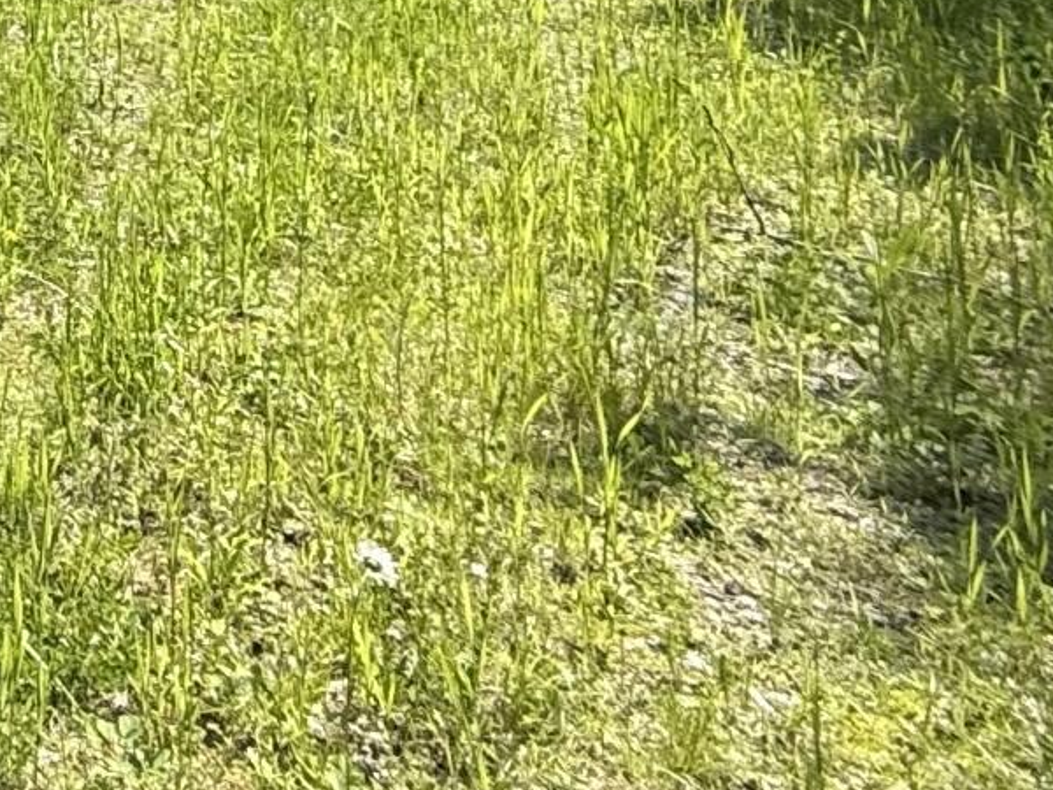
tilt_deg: +6.4
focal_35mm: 70
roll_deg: -1.8
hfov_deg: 20.1
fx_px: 2129
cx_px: -835
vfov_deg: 17.0
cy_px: -662
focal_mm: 2.22
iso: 50
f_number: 2.2
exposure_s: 1/760
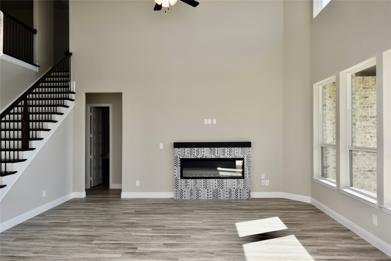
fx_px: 261
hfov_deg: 73.7
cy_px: 130
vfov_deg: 53.1
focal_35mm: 24
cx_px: 196
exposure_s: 1/125
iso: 160
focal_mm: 16
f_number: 5.6
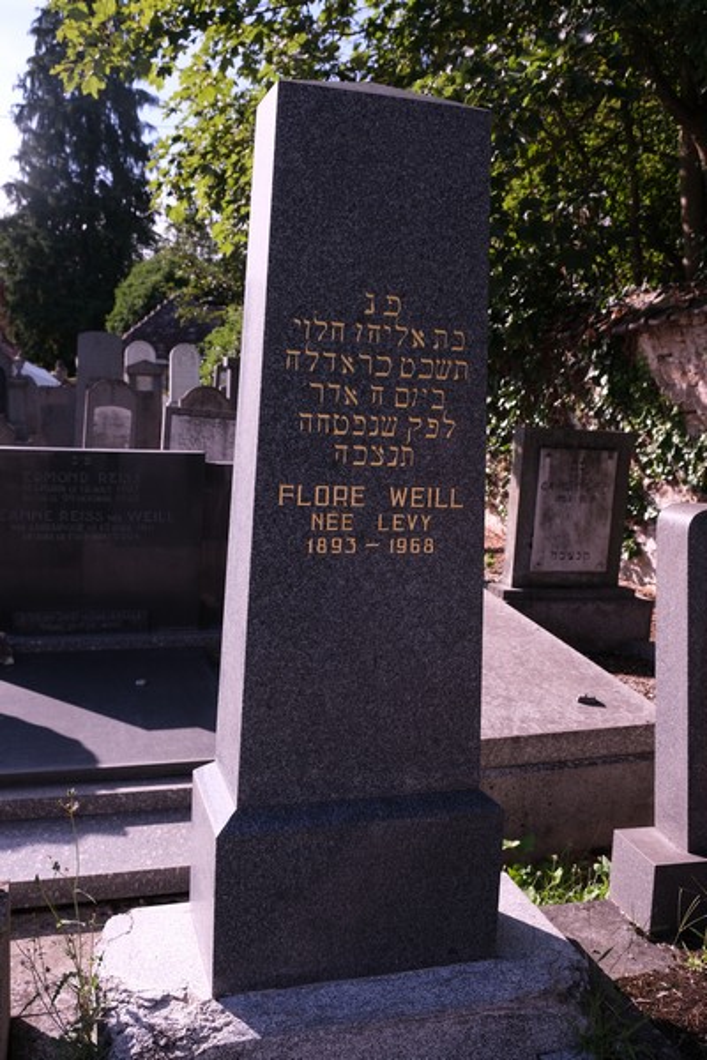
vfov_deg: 58.7
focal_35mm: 32
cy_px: 530
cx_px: 354
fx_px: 943
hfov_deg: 41.1
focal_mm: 21.4
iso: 160
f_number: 5.6
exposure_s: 1/300
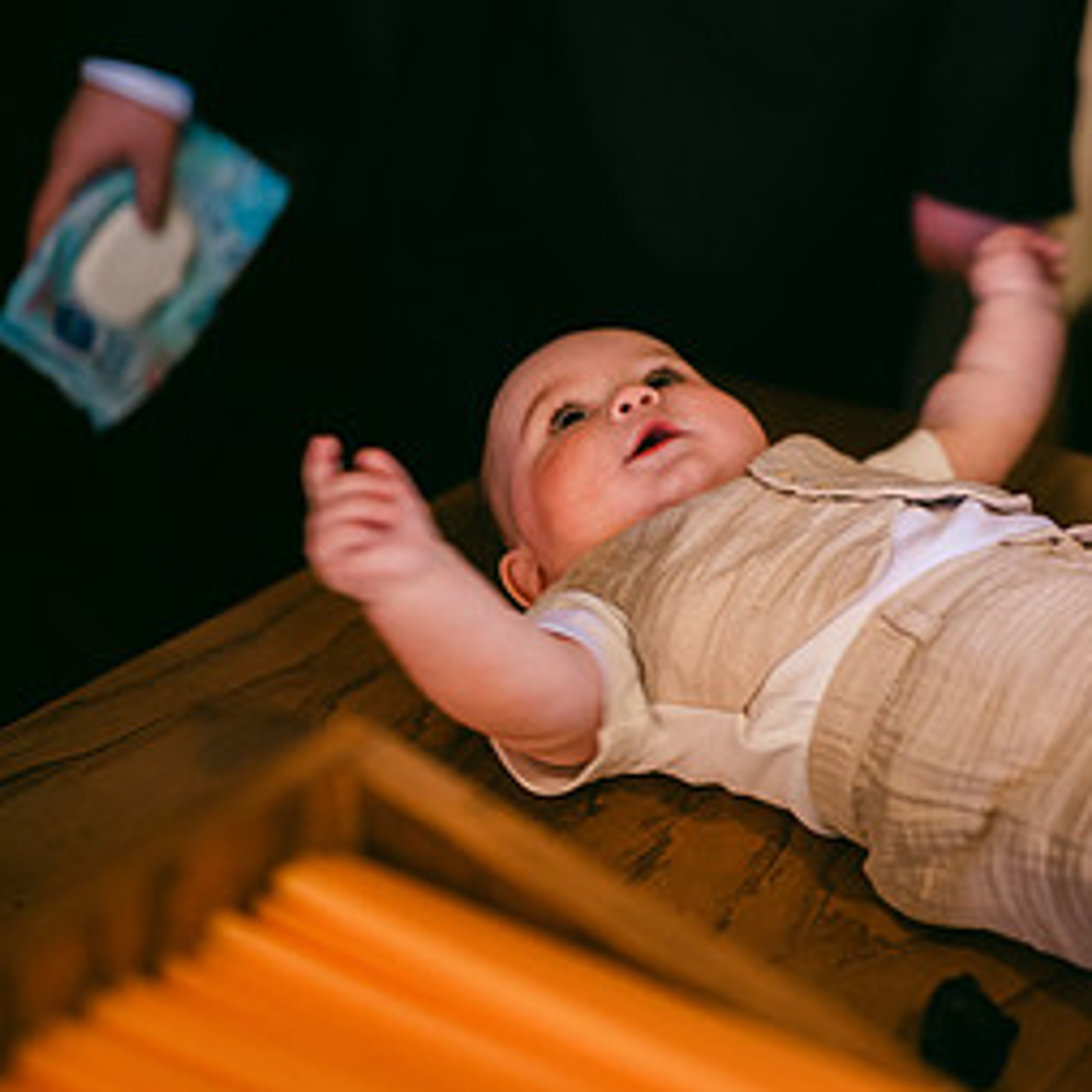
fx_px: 2427
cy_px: 346
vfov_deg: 25.2
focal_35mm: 68
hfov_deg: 24.6
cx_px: 989
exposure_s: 1/100
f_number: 1.2
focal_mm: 35
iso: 400
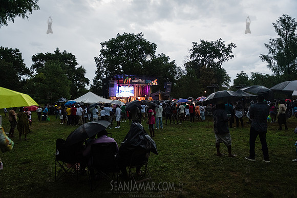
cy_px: 99
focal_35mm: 24
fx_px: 198
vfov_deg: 53.2
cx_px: 148
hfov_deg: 73.7
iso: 4000
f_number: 3.2
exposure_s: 1/320
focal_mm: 24
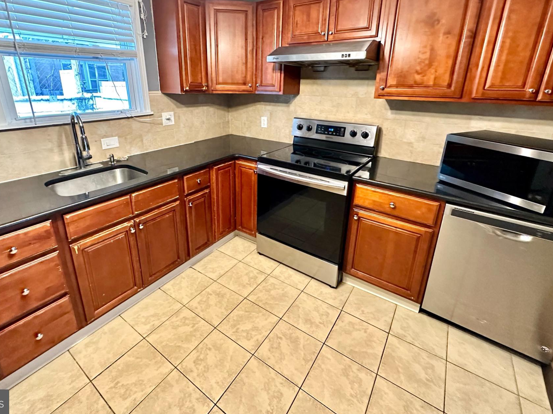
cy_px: 165
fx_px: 271
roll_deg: -0.7
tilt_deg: -17.1
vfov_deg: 73.9
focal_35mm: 17
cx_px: 263
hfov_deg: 91.0
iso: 800
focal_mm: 2.22
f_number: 2.2
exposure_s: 1/60
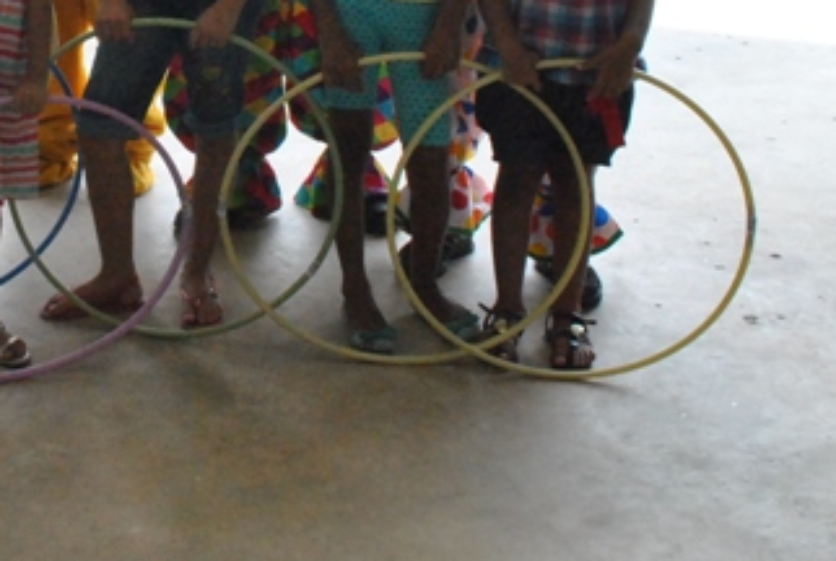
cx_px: 21
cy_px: -118
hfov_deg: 23.8
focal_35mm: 82
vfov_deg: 16.0
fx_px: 1908
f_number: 11
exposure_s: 1/400
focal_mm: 22
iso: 1600
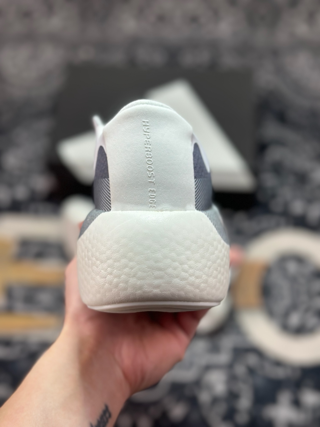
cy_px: 214
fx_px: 592
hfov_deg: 30.3
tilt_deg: -55.2
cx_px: 160
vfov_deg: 39.7
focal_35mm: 48
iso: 80
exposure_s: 1/1120
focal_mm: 6.86
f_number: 1.78
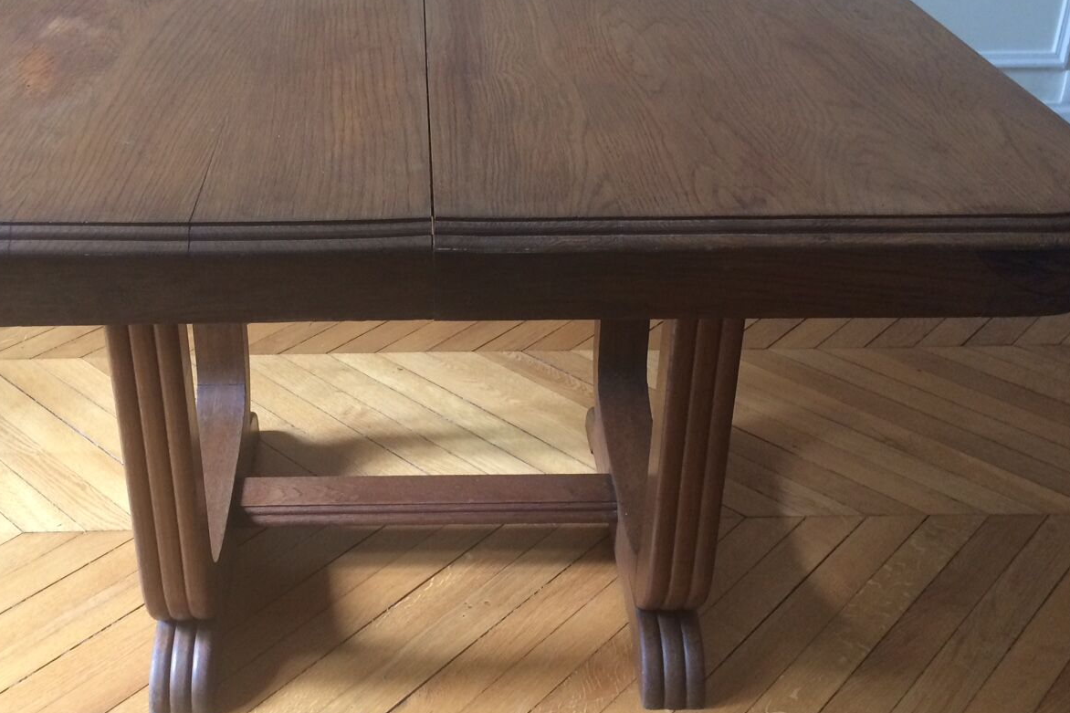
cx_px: 441
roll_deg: +0.0
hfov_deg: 46.2
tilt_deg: -28.5
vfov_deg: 31.8
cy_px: 299
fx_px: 1248
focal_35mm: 42
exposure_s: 1/33
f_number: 2.2
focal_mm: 4.15
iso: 160
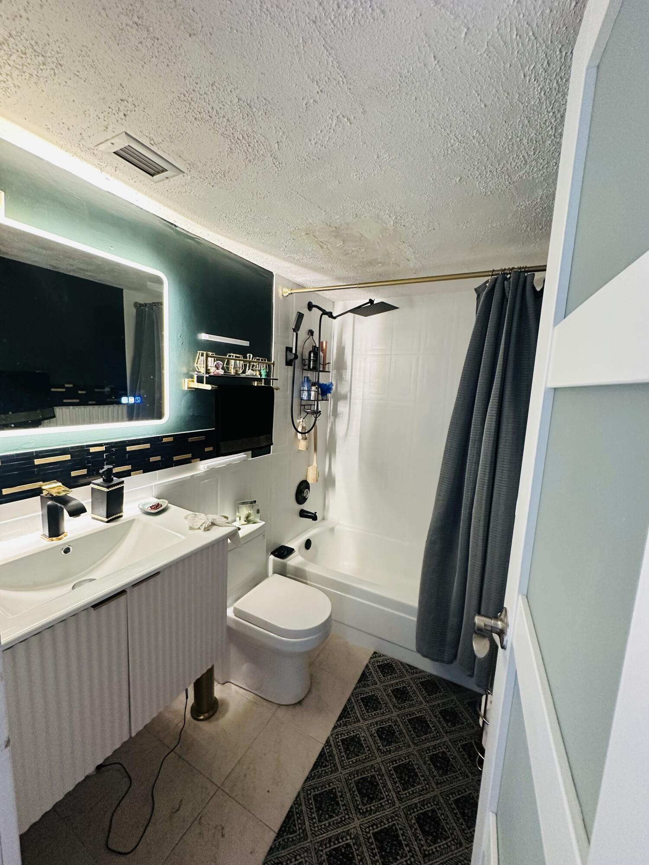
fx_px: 350
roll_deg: -3.0
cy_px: 432
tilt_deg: -6.9
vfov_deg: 102.1
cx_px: 324
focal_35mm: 14
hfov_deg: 85.7
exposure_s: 1/60
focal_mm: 2.22
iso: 500
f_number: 2.2
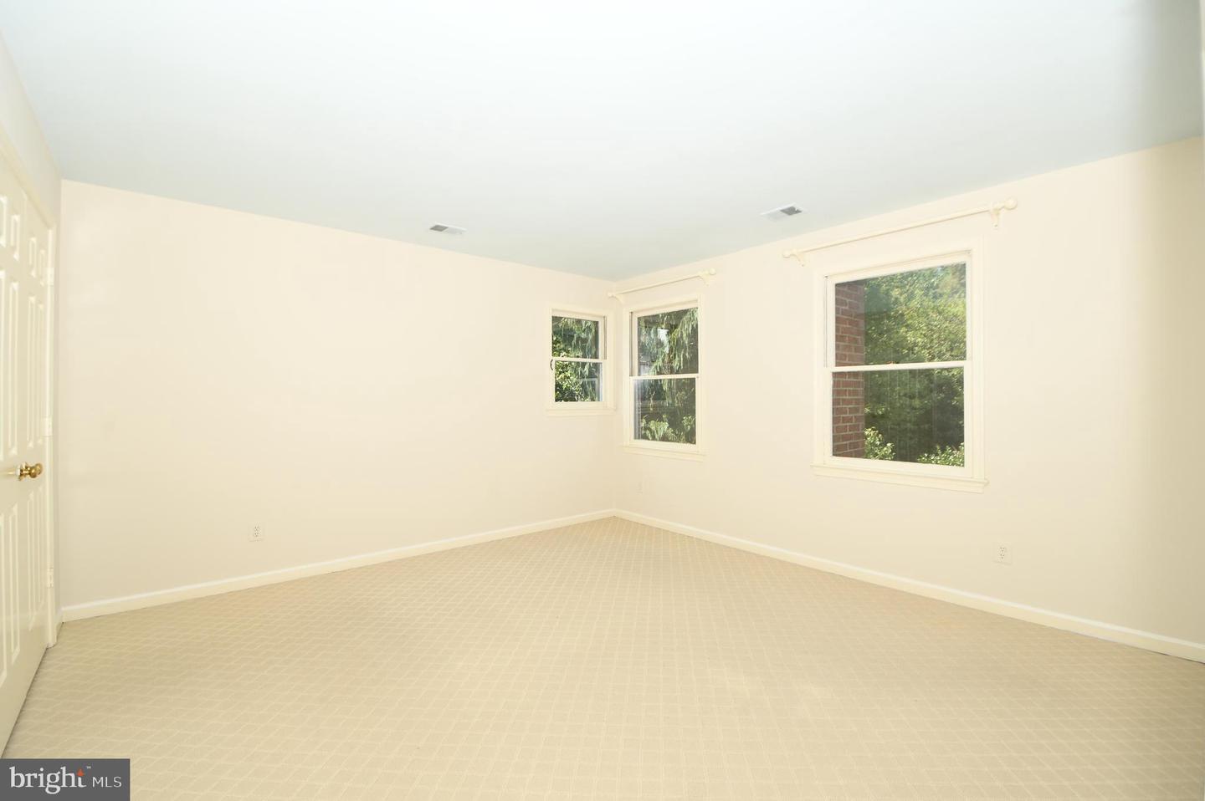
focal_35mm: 15
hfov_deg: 100.4
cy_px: 400
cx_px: 602
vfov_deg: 77.2
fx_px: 502
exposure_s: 1/250
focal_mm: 10
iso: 200
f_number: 5.6
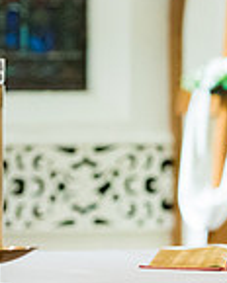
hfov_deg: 3.7
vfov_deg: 4.6
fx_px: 3536
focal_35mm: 421
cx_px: 411
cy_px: 129
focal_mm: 112
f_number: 3.2
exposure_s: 1/250
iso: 6400
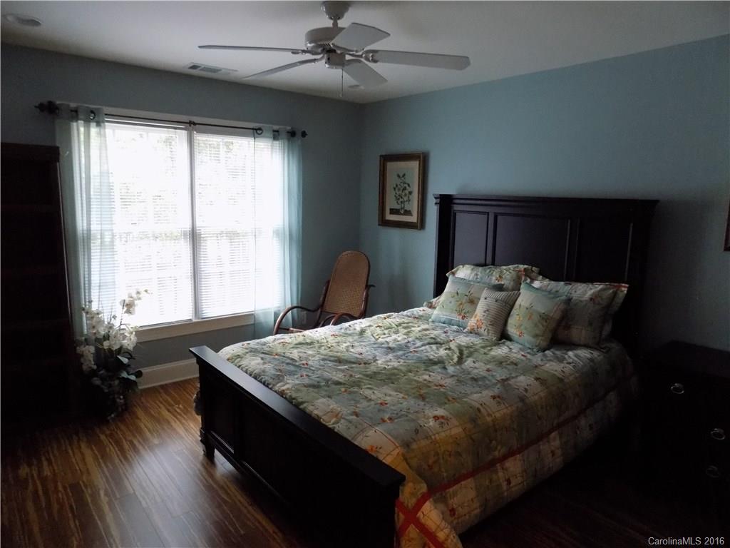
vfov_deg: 58.9
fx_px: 485
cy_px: 274
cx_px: 365
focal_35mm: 23
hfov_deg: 73.9
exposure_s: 1/30
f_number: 3.1
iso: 360
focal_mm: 4
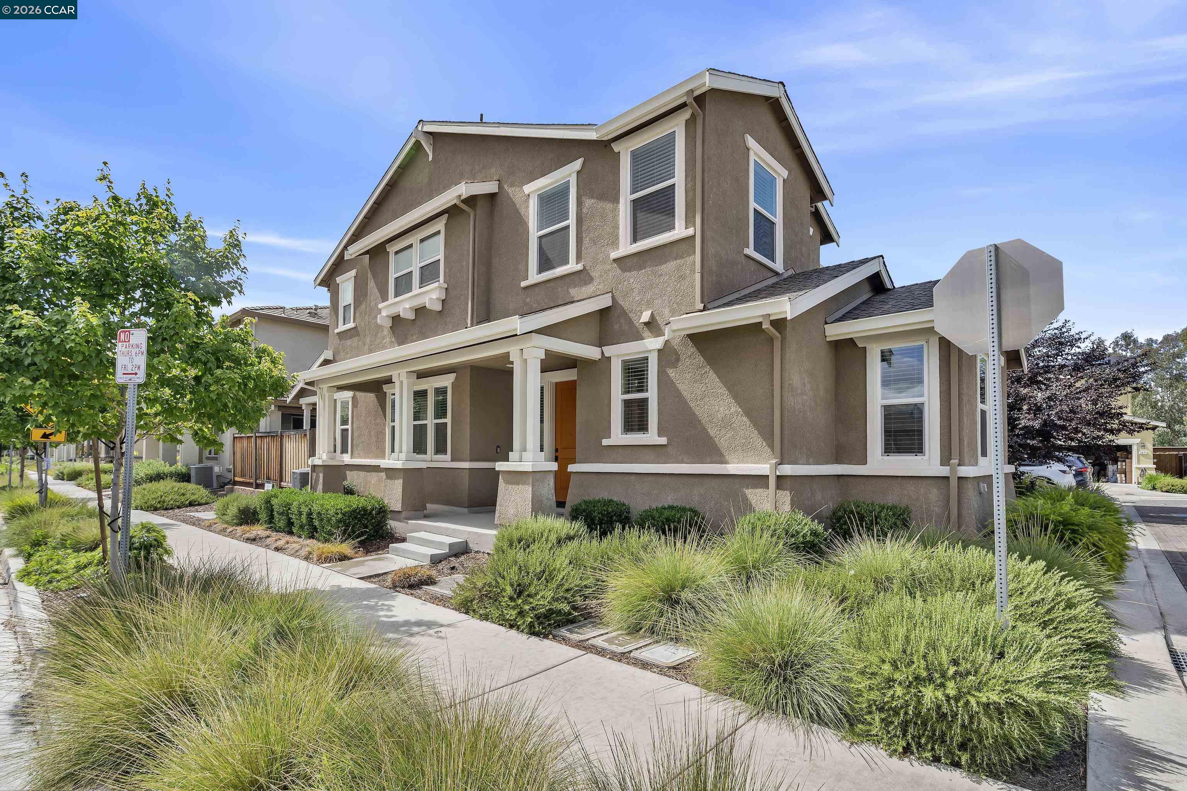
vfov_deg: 73.7
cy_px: 396
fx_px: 528
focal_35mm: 16
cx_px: 594
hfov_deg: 96.7
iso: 100
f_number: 8
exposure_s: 1/60
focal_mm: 16
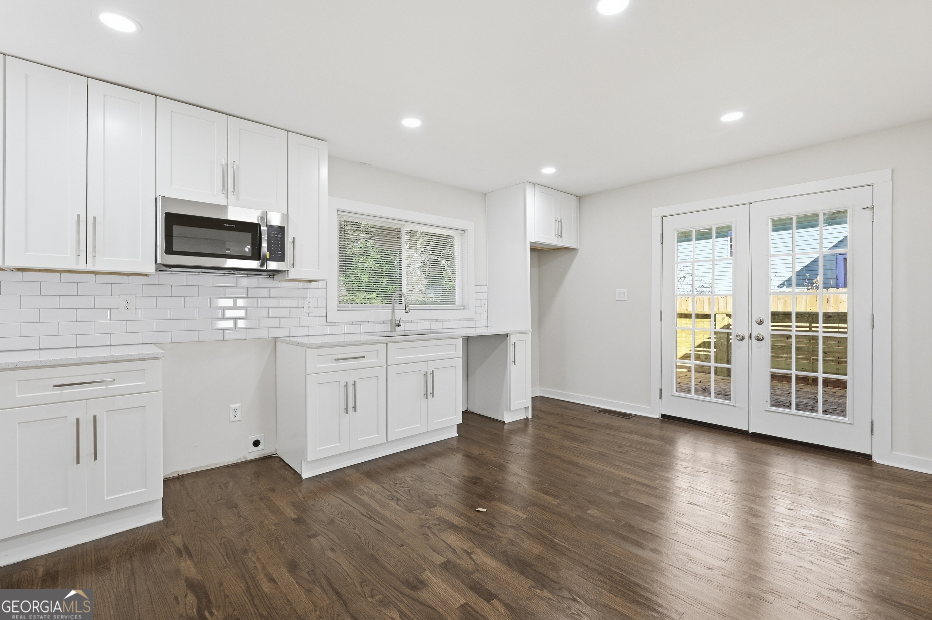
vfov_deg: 75.4
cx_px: 466
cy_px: 310
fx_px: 401
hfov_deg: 98.6
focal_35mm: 16
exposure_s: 1/500
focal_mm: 15.5
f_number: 8
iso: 400
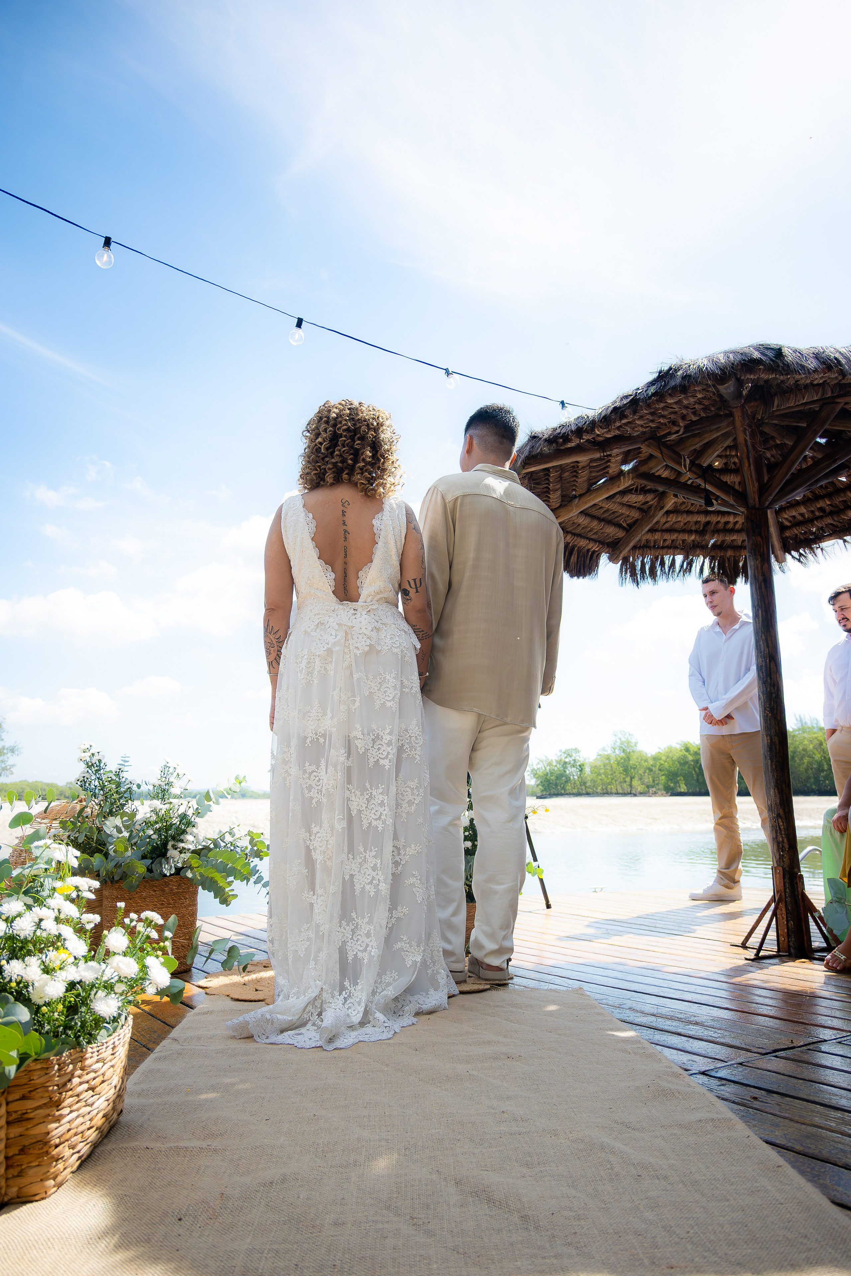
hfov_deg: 53.1
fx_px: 851
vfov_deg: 73.7
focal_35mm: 24
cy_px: 638
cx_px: 426
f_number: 3.5
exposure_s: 1/1000
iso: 160
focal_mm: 16
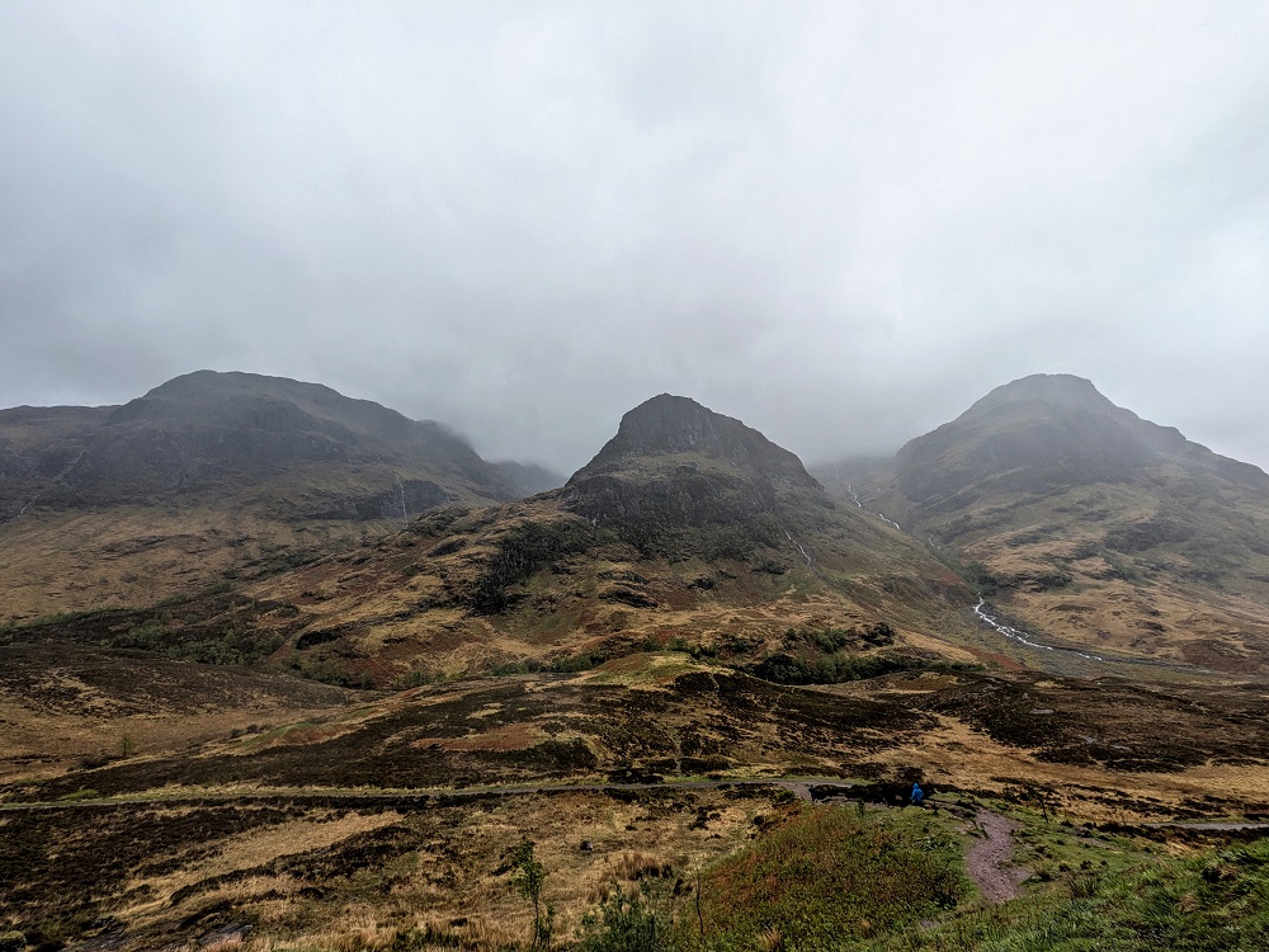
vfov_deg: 85.7
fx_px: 513
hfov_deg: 102.1
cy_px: 476
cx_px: 634
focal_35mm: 14
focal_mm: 1.83
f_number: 2.2
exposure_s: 1/448
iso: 50
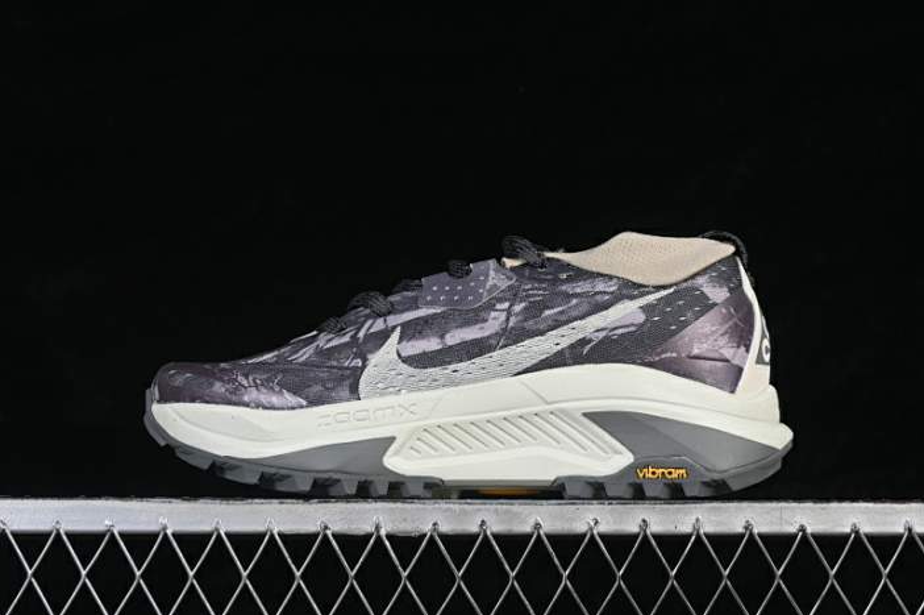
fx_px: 2001
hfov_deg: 26.0
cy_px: 299
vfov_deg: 17.5
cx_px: 470
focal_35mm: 78
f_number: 8
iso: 160
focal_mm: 50
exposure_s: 1/80
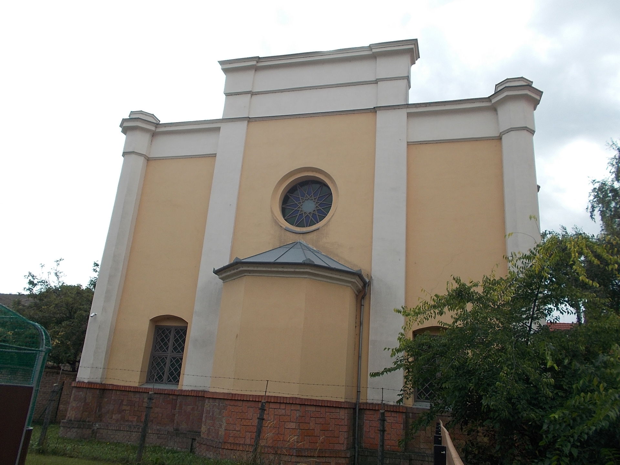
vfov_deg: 46.8
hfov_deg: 60.0
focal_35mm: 30
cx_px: 310
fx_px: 537
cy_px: 232
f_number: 8.6
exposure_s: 1/100
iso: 80
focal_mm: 5.3
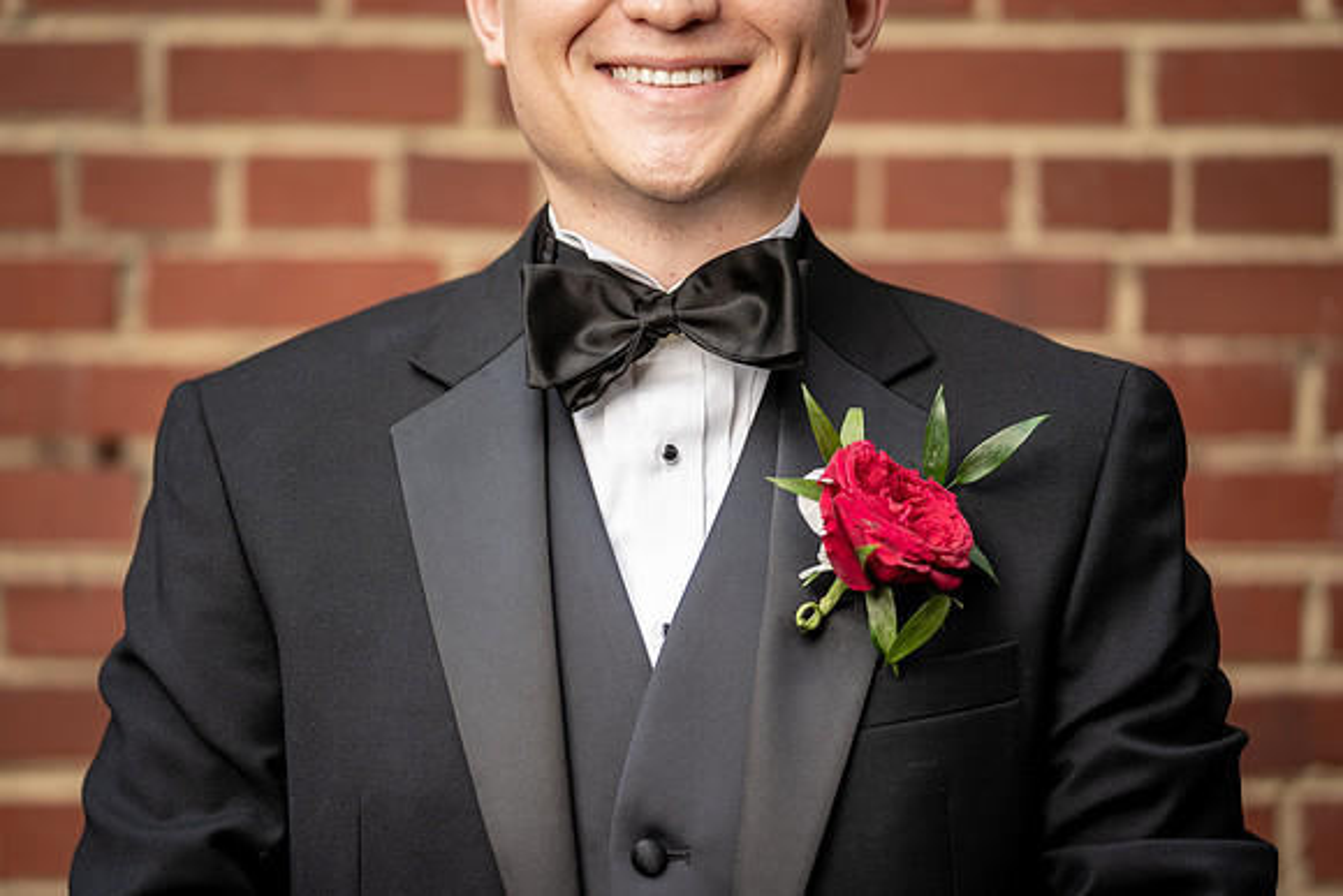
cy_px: 462
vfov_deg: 9.8
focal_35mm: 140
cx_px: 651
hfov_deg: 14.6
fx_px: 5229
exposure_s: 1/250
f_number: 2.8
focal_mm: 136
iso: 100
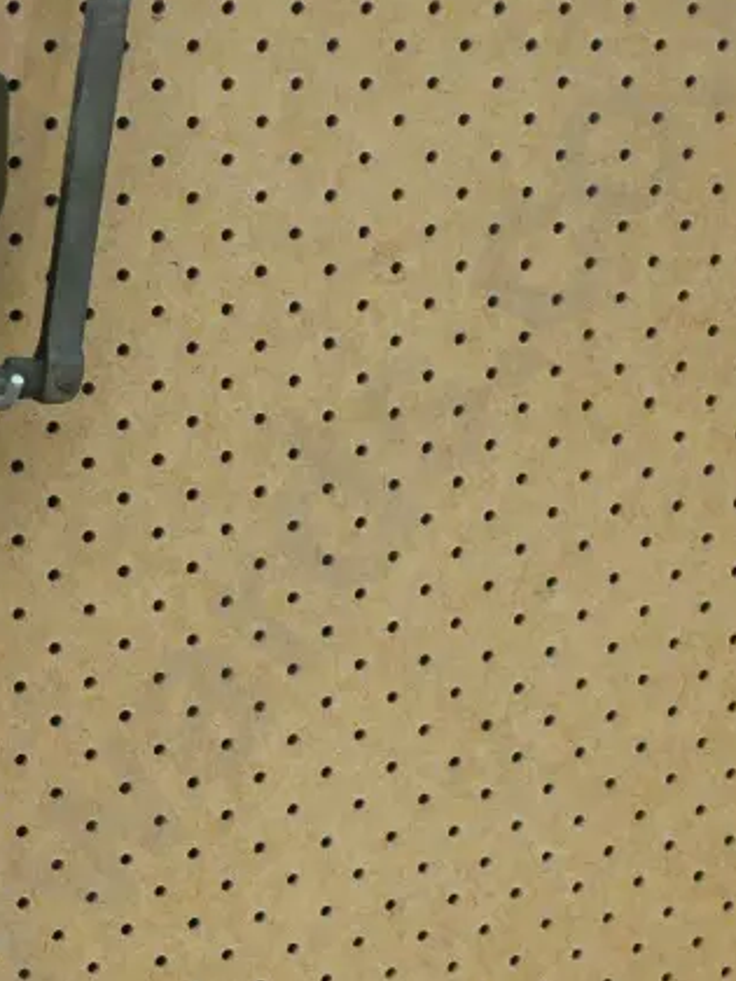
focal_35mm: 122
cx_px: 137
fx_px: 3459
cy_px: 794
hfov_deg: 12.1
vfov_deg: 16.0
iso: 3200
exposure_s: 1/30
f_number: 5.2
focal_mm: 25
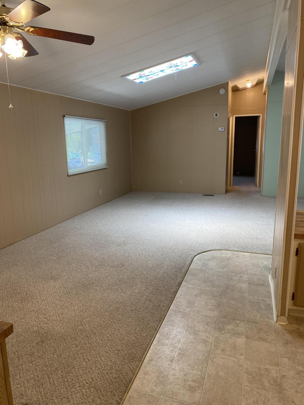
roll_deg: +0.7
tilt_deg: -9.7
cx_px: 152
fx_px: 304
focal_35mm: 26
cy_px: 202
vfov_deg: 67.3
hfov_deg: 53.1
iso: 125
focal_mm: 4.25
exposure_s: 1/120
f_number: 1.8
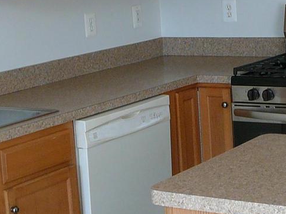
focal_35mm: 104
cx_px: 158
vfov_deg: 14.2
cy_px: 85
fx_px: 859
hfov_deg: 18.9
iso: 100
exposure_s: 1/60
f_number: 2.8
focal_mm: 5.2
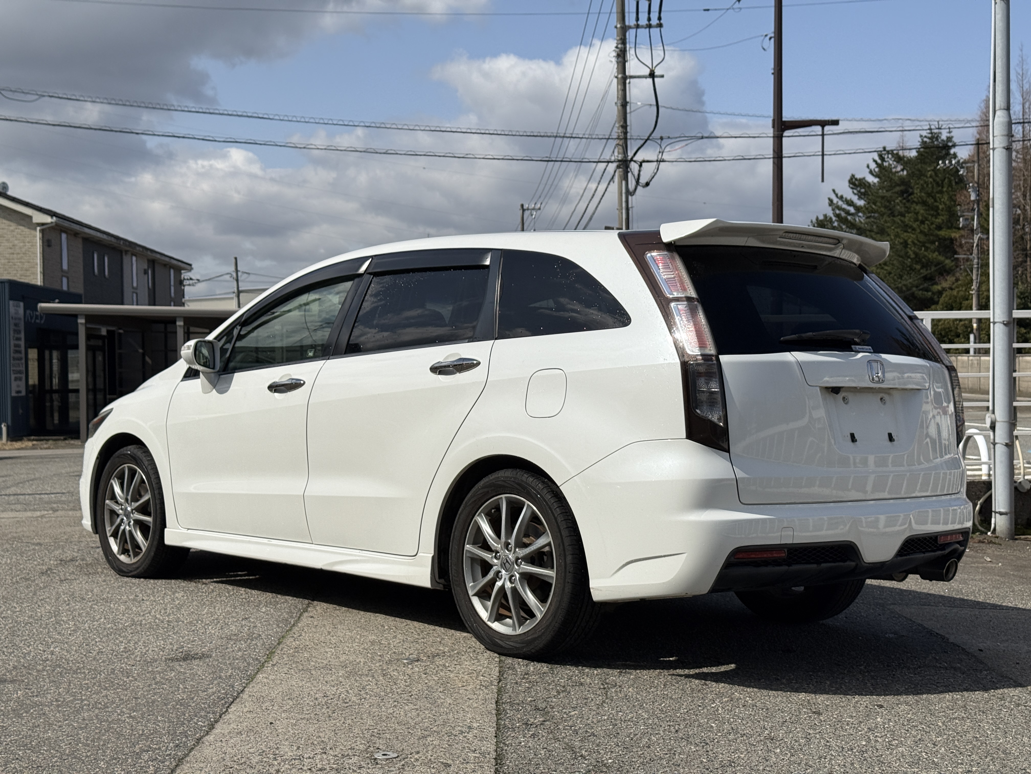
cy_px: 387
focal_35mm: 48
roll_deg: +0.8
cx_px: 516
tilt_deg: -0.4
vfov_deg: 30.3
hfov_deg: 39.7
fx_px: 1430
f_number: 1.78
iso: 50
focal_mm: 6.76
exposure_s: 1/11364
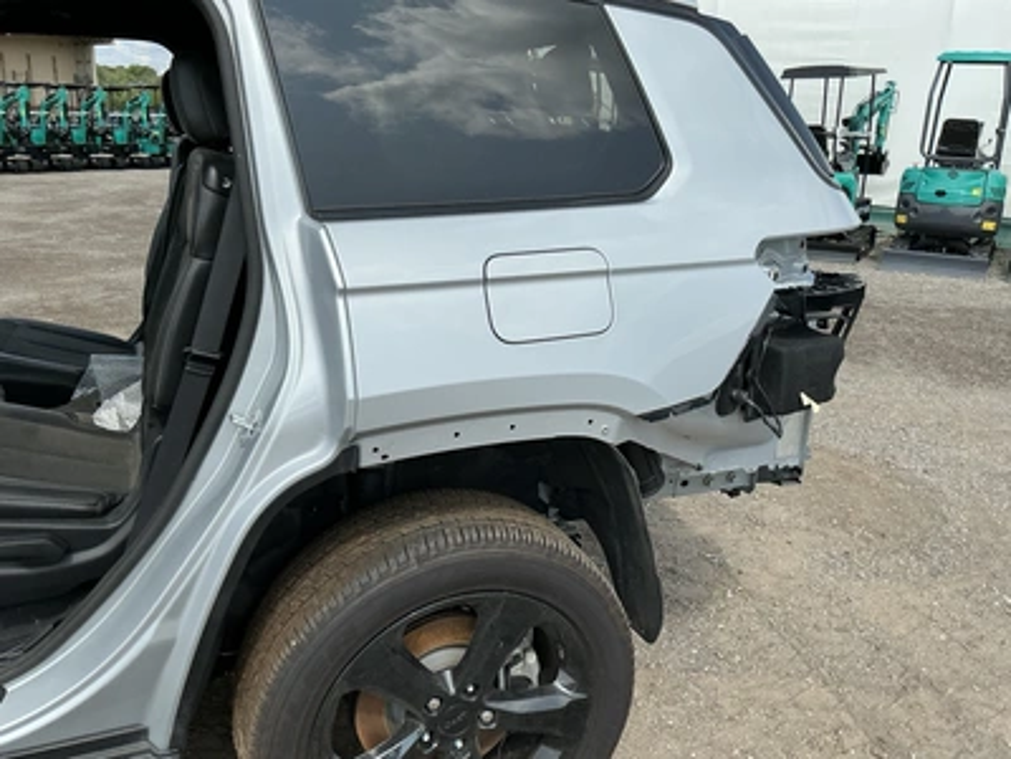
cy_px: 380
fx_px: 818
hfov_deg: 63.4
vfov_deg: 49.7
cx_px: 506
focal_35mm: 28
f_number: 1.8
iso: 25
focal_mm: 3
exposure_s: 1/1451
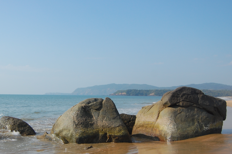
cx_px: 92
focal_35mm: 49
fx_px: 314
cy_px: 88
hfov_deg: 40.4
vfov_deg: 27.6
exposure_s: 1/1600
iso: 200
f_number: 4
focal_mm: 23
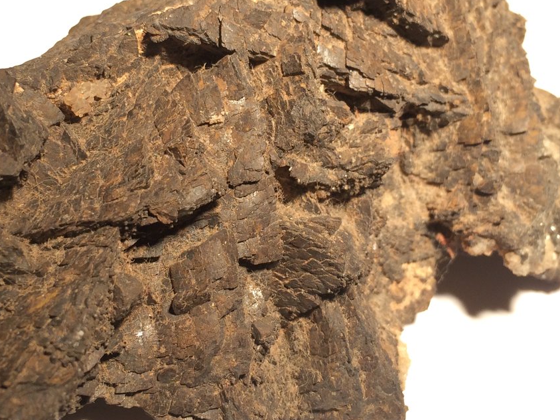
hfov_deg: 34.9
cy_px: 141
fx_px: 890
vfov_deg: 26.4
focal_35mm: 55
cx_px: 237
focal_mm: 4.15
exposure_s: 1/120
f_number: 2.2
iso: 50
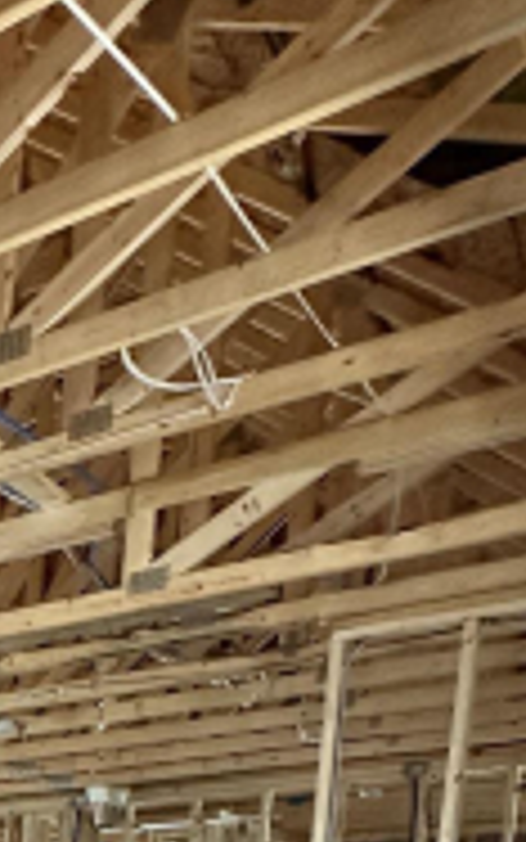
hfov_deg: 18.5
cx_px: -450
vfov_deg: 28.6
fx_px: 1215
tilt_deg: -8.9
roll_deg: -1.2
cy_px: 1182
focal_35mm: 53
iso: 320
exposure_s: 1/92
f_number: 2.2
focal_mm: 2.22
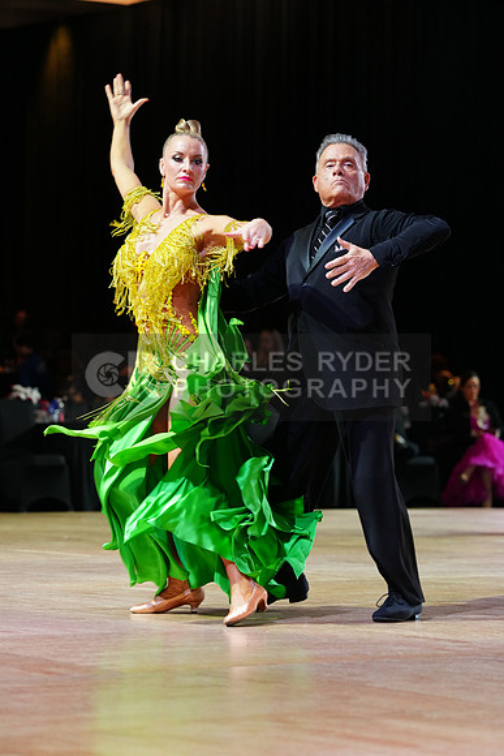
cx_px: 252
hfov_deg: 10.5
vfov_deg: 15.6
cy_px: 378
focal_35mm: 131
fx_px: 2749
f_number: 4
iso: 2500
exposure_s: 1/250
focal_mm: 131
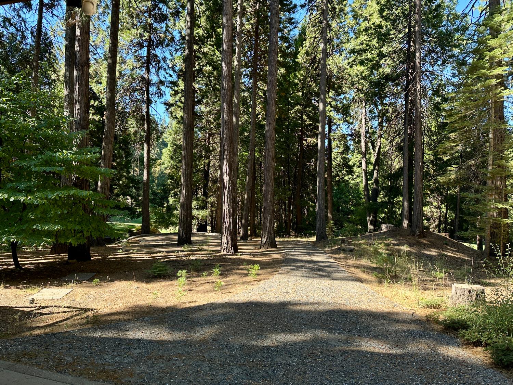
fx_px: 356
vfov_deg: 56.8
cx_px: 256
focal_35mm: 24
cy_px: 192
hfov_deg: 71.6
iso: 80
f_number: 1.78
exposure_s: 1/464
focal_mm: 6.86
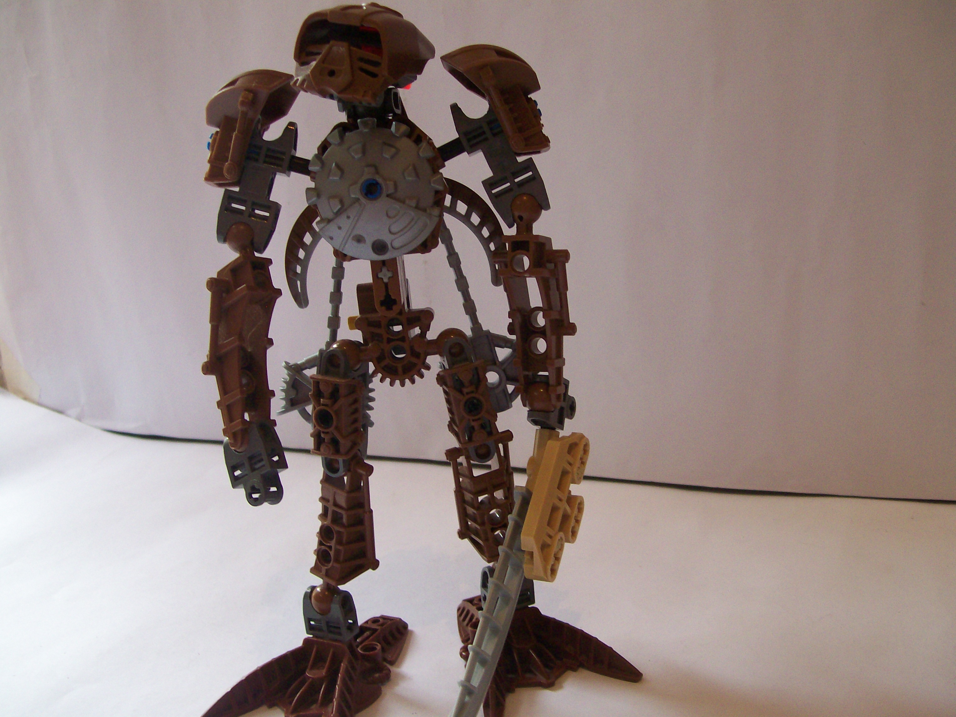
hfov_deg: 51.4
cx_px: 478
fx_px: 994
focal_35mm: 36
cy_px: 358
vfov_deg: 39.7
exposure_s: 1/32
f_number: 2.7
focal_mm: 6
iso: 142
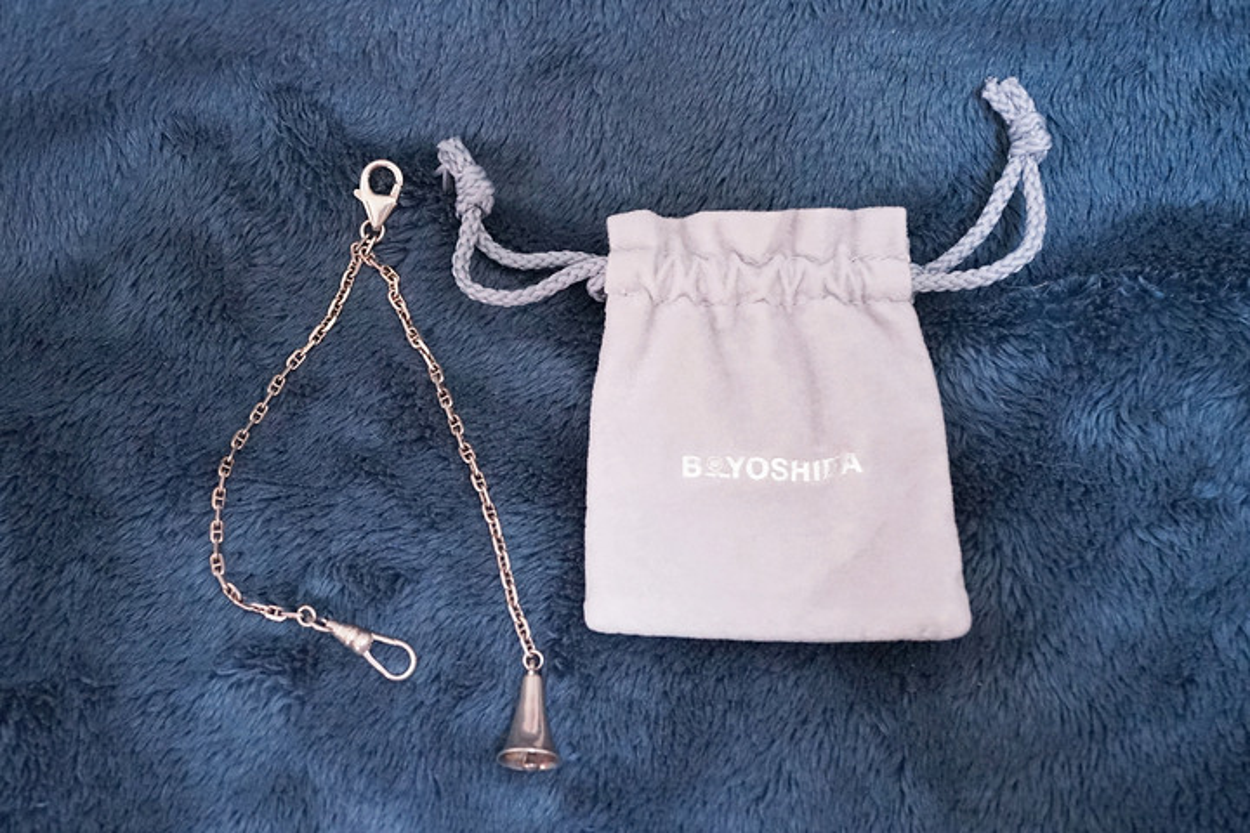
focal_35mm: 35
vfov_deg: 37.9
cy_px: 416
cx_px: 625
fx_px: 1215
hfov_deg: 54.4
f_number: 5.6
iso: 6400
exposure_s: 1/30
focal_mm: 35
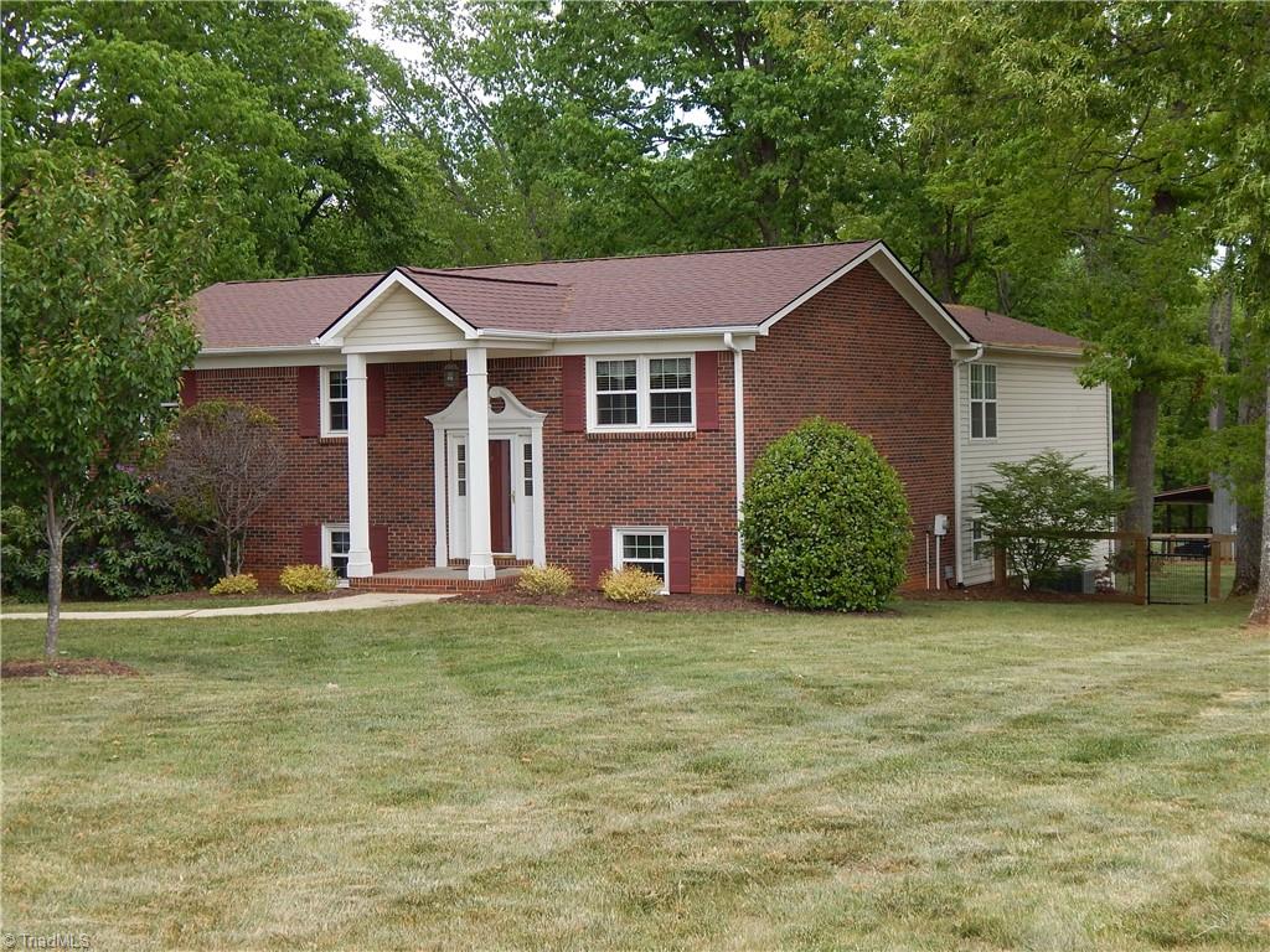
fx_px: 2018
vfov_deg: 26.6
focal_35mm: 55
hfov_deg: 34.9
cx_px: 635
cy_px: 476
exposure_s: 1/200
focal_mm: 9.7
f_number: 3.8
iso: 125
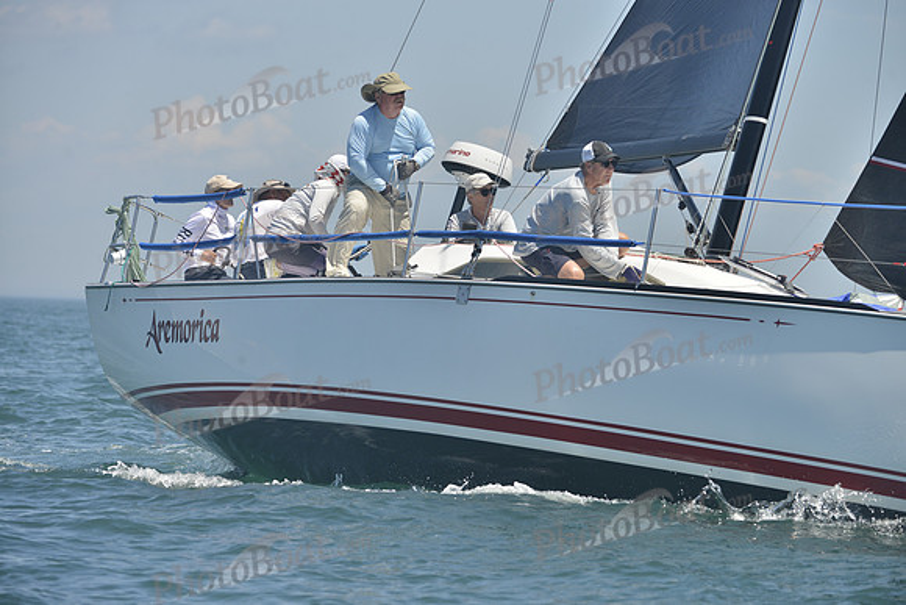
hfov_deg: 9.4
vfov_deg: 6.2
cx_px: 453
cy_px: 302
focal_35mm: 220
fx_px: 5538
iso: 280
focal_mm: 220
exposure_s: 1/1000
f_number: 7.1
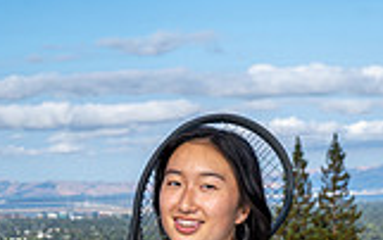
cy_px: 511
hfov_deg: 16.3
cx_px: 152
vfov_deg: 9.5
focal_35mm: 128
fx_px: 1337
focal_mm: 45
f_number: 8
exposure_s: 1/250
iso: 100
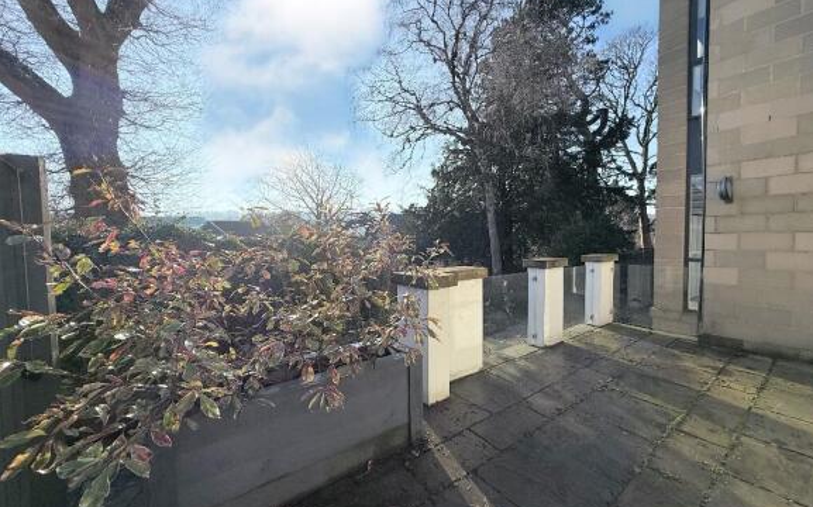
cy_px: 249
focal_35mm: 15
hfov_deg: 101.5
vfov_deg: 74.7
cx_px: 409
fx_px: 332
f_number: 2.2
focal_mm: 2.22
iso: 64
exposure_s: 1/2841
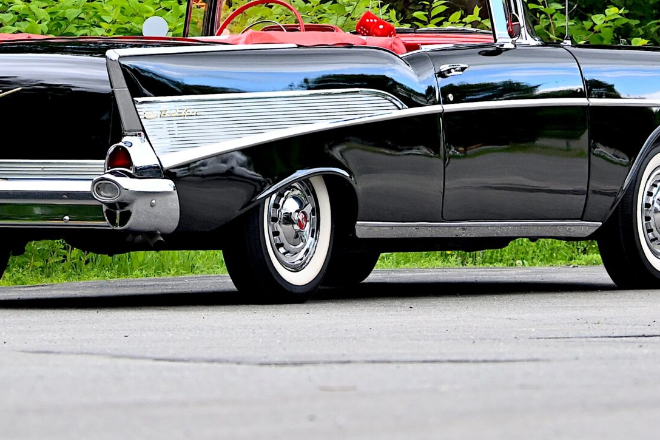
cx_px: 333
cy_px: -19
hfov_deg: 4.8
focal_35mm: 427
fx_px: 7830
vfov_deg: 3.2
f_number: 5.6
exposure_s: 1/250
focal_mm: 121
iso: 1600
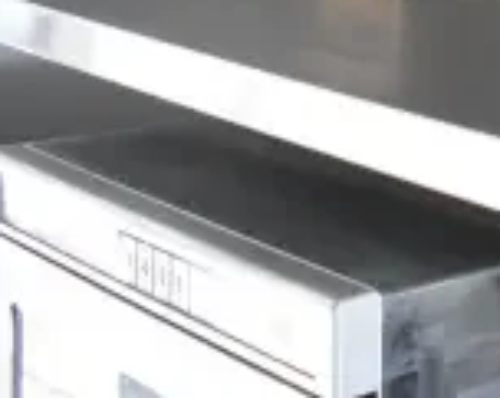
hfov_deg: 15.7
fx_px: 1507
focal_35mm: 102
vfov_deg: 14.3
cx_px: 934
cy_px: -156
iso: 6400
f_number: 4.5
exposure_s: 1/80
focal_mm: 18
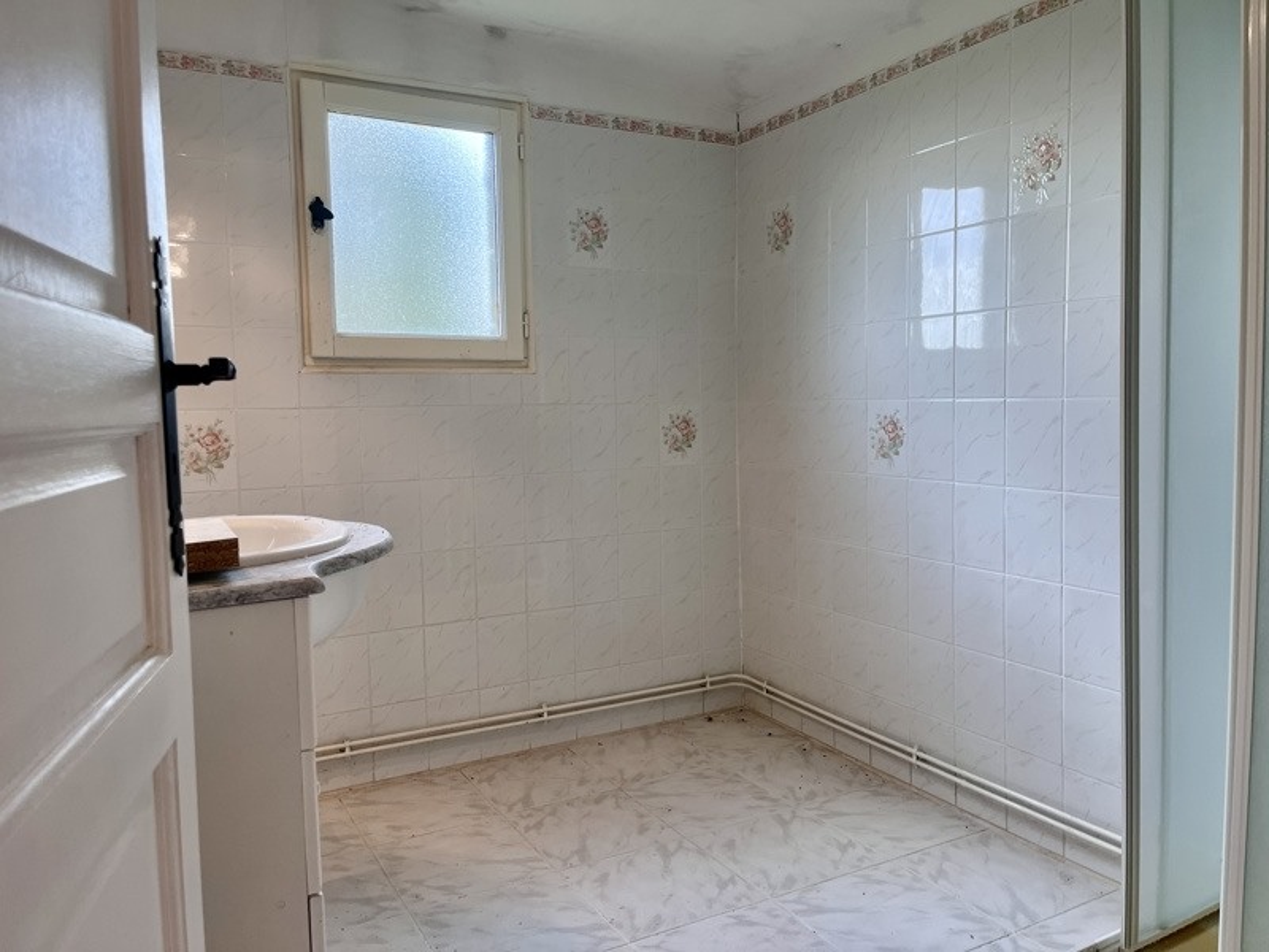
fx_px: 953
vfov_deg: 53.1
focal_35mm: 26
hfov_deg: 67.3
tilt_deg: -4.3
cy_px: 476
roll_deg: +1.7
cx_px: 634
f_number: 1.6
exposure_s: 1/100
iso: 64
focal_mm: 5.1
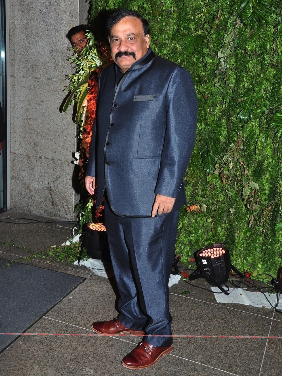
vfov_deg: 45.1
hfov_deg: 34.7
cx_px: 141
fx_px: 451
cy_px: 162
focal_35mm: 42
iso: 320
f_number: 8
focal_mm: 25
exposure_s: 1/125
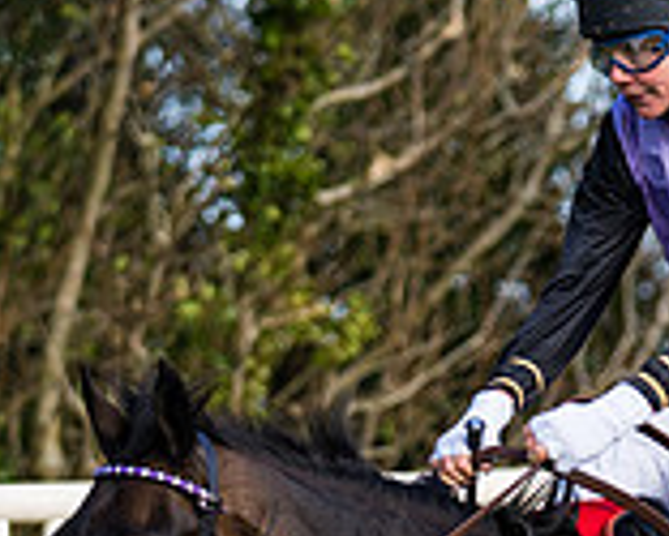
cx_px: 583
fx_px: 9708
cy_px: 645
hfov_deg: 3.9
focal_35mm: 490
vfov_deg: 3.2
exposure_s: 1/2000
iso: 200
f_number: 2.8
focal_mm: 111
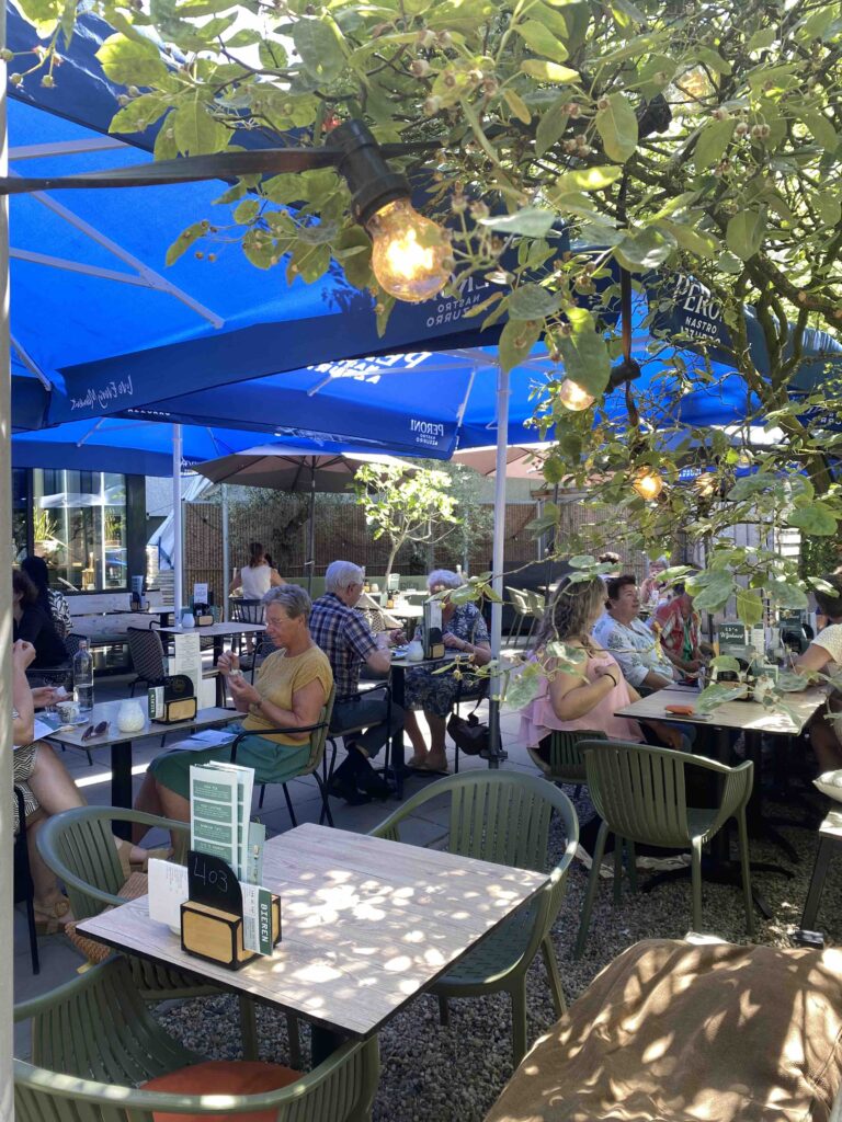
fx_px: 843
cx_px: 421
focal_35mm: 26
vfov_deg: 67.3
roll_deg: +0.3
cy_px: 561
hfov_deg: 53.1
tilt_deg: -0.3
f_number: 1.8
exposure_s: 1/110
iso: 32
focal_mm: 4.25
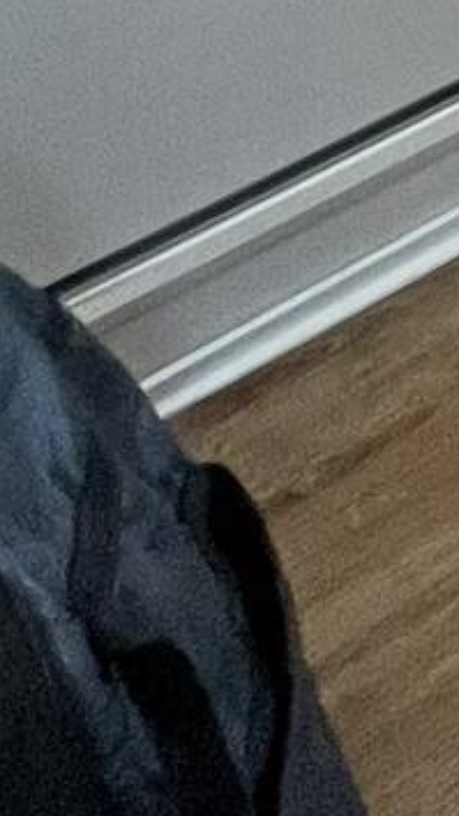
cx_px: 1543
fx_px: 1775
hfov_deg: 9.6
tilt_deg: -5.1
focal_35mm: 82
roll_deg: -0.9
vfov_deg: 14.2
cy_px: -1245
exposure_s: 1/120
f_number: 1.8
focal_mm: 1.57
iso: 250
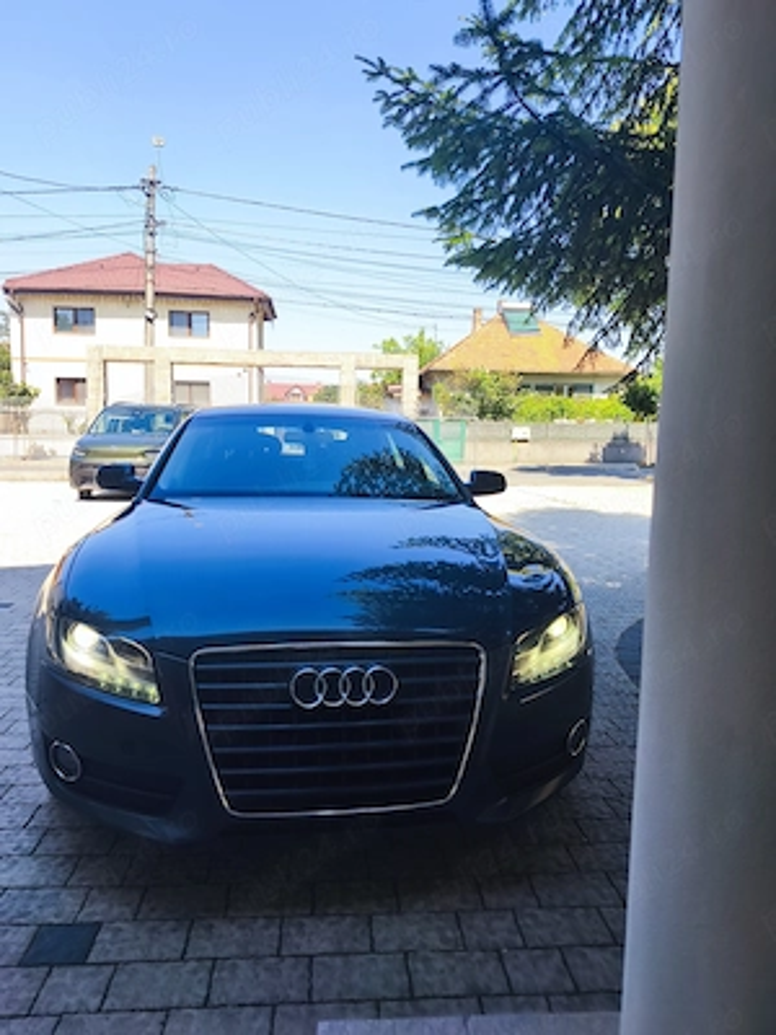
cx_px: 388
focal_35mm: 23
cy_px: 518
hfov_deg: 58.9
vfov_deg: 73.9
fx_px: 687
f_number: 1.65
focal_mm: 6.18
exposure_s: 1/338
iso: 50
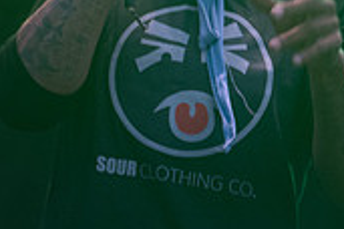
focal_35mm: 333
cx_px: 387
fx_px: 3182
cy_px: 6
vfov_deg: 4.1
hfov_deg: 6.2
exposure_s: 1/250
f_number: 4
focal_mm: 80
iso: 1600
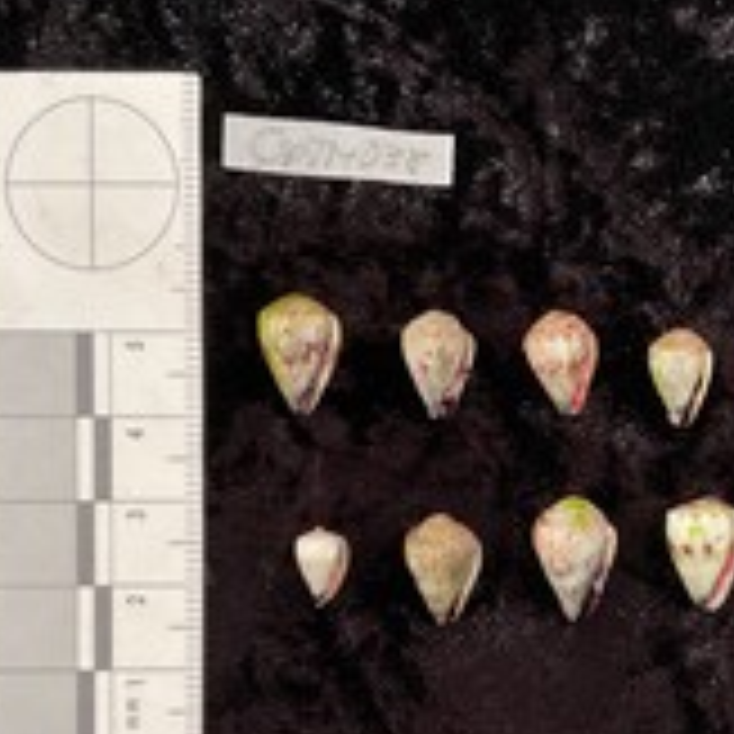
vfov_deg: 30.8
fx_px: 1319
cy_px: 498
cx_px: 540
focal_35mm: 55
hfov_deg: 30.6
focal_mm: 3
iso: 50
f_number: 1.8
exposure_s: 1/50
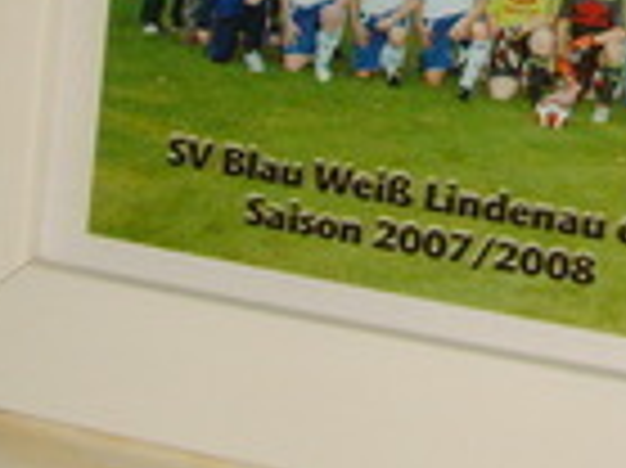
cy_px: -52
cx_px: 513
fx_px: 2530
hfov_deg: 14.0
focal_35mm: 140
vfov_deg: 10.4
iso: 200
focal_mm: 6.6
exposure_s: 1/45
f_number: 3.5
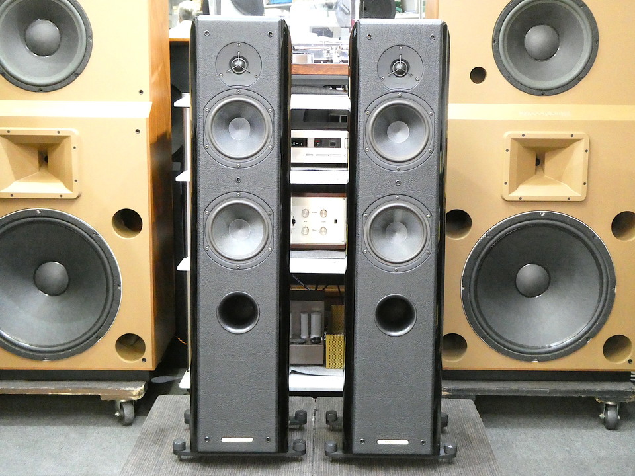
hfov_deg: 38.2
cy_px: 238
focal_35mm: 50
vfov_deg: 29.1
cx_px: 318
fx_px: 917
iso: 1600
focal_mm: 9
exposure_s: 1/25
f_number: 4.1
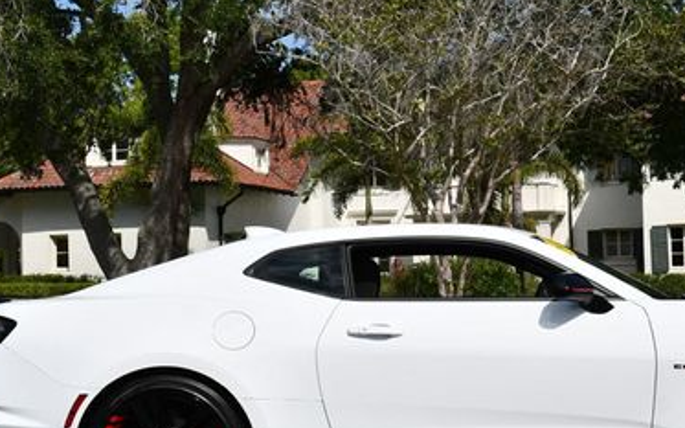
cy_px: 200
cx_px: 476
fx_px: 1568
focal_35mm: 84
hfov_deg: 24.5
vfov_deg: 15.5
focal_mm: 24
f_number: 9
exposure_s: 1/320
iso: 100
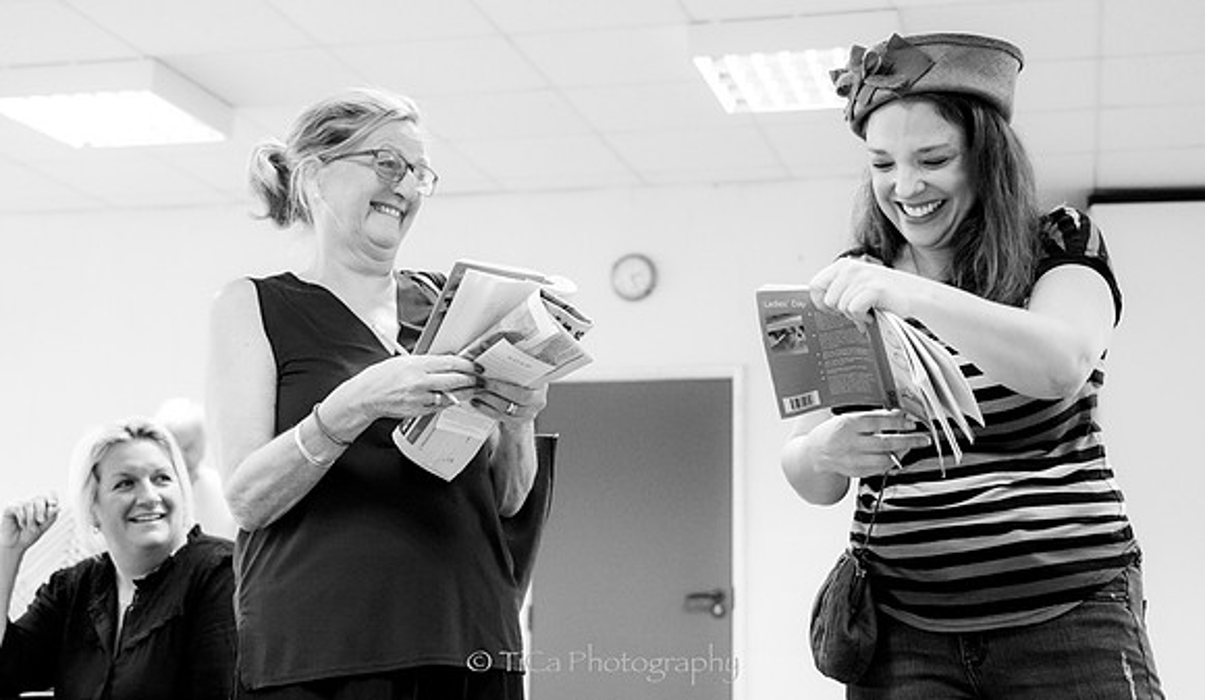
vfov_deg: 21.2
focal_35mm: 58
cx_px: 613
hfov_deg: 35.8
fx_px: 1866
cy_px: 290
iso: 1600
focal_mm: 31.5
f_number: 2.8
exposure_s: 1/125
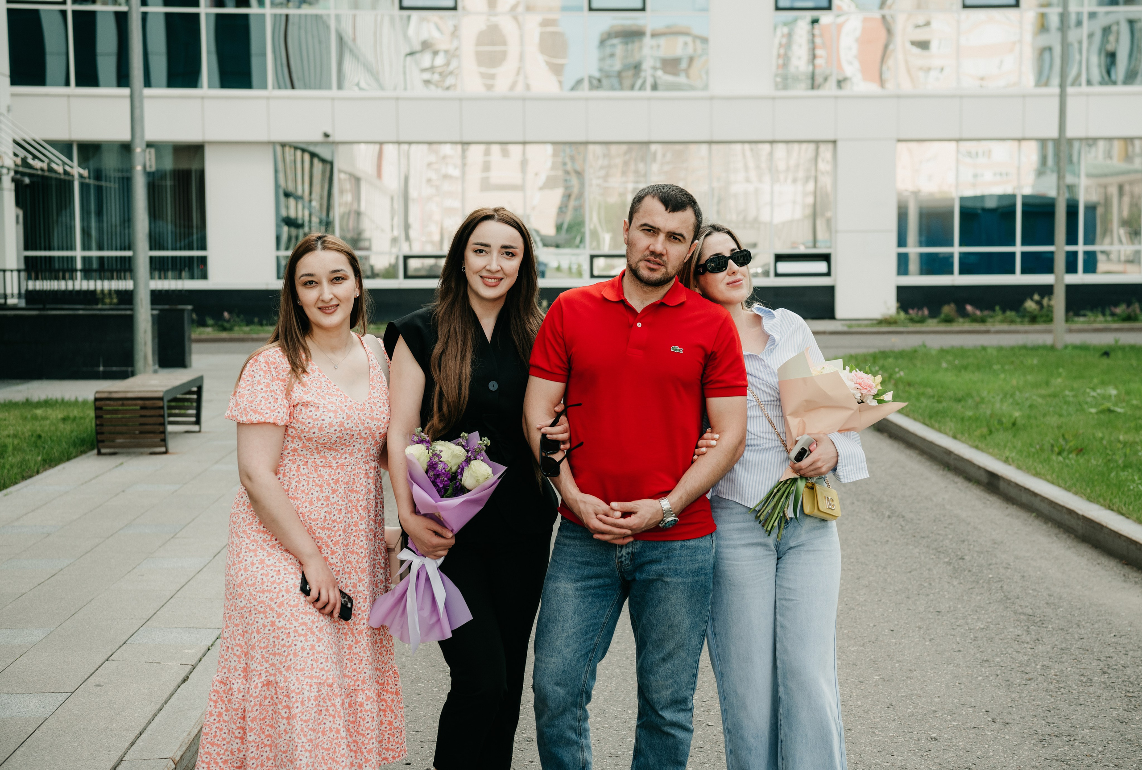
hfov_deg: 33.9
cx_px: 613
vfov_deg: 23.2
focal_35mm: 59
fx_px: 1873
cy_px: 361
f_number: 4.5
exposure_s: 1/320
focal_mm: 55
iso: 125
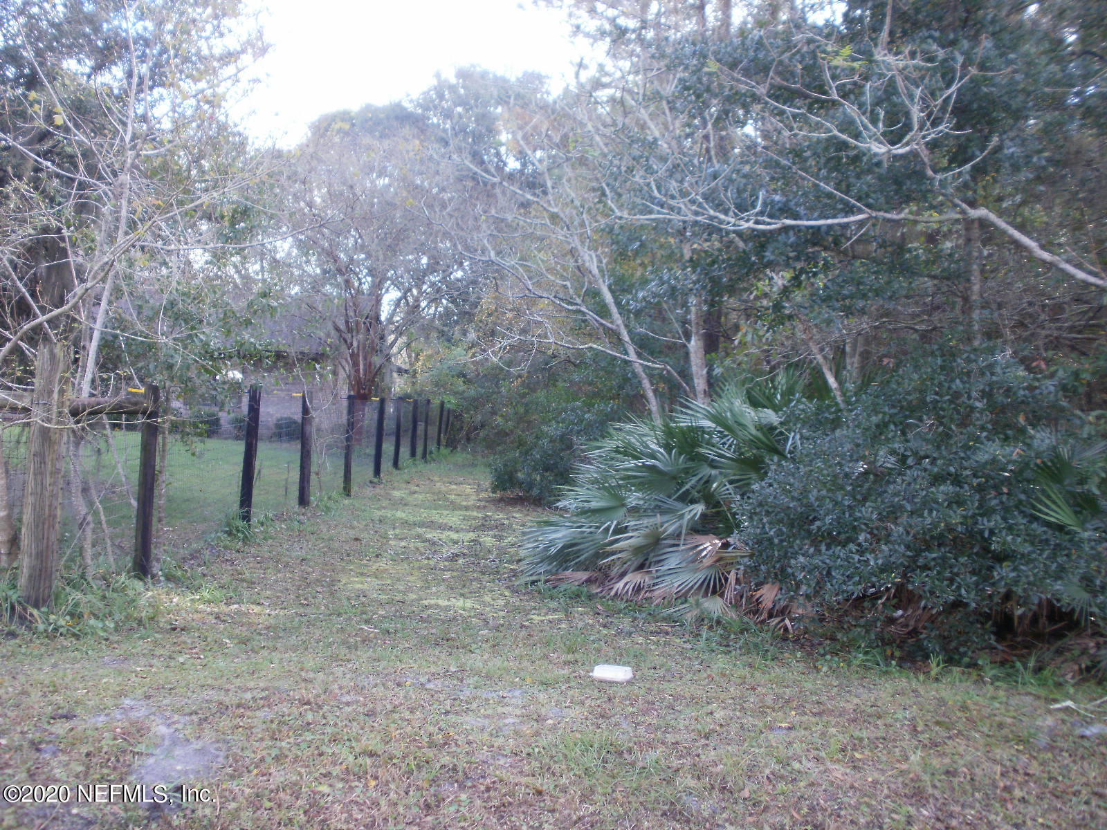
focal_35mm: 36
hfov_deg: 51.4
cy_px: 415
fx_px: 1151
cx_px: 554
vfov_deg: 39.7
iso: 100
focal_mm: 6.3
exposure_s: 1/50
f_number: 3.5
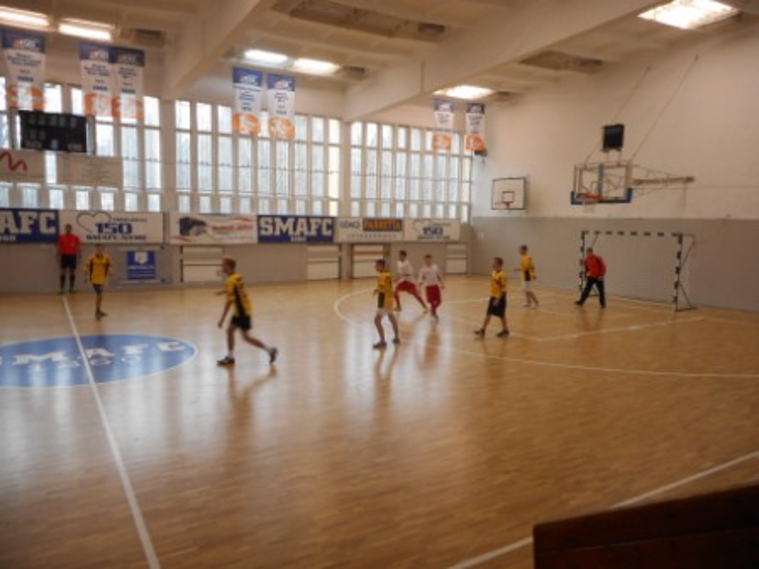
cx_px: 380
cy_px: 284
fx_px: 548
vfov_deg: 54.9
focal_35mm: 25
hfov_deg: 69.4
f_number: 3.7
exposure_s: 1/30
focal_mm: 4.5
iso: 180
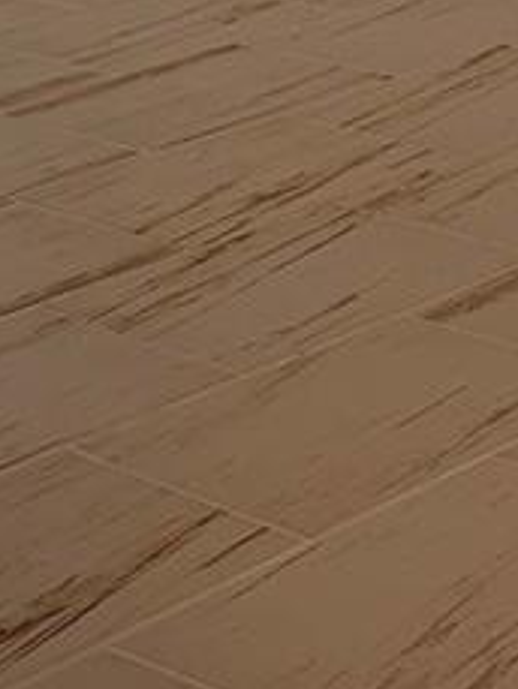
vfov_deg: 14.1
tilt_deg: -12.1
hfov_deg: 10.3
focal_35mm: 136
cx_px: -388
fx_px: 2711
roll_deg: +1.0
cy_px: -99
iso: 50
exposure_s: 1/213
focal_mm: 5.96
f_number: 1.6
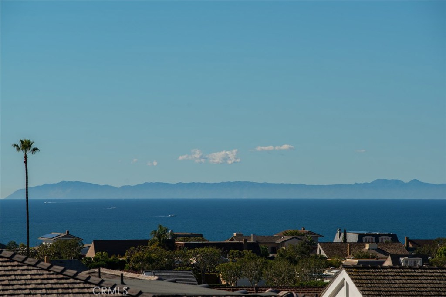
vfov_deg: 7.2
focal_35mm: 190
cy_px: 148
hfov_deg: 10.8
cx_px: 223
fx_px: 2354
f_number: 8
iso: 50
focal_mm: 190
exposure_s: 1/320
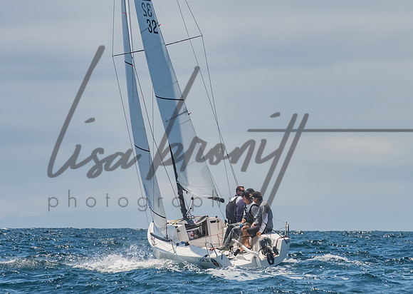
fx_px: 5517
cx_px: 221
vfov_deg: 3.0
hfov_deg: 4.3
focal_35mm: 471
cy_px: 158
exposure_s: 1/1000
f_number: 14
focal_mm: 260
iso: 640
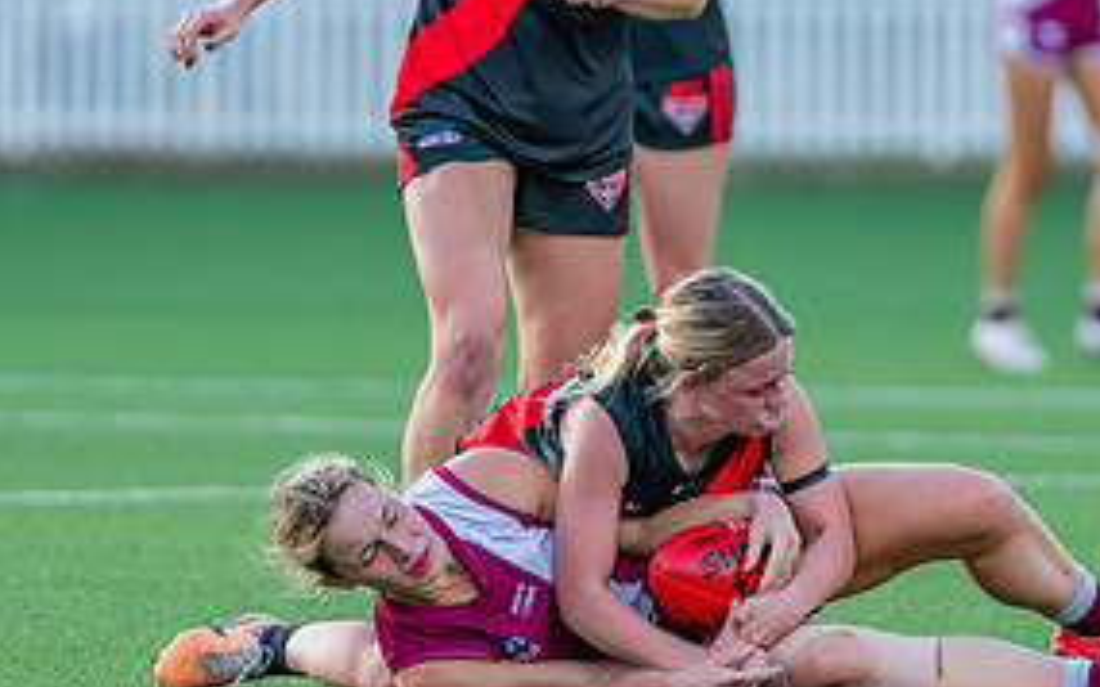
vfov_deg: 1.6
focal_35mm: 835
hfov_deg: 2.5
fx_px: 25027
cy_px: 150
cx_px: 555
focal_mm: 360
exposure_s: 1/800
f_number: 4
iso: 800
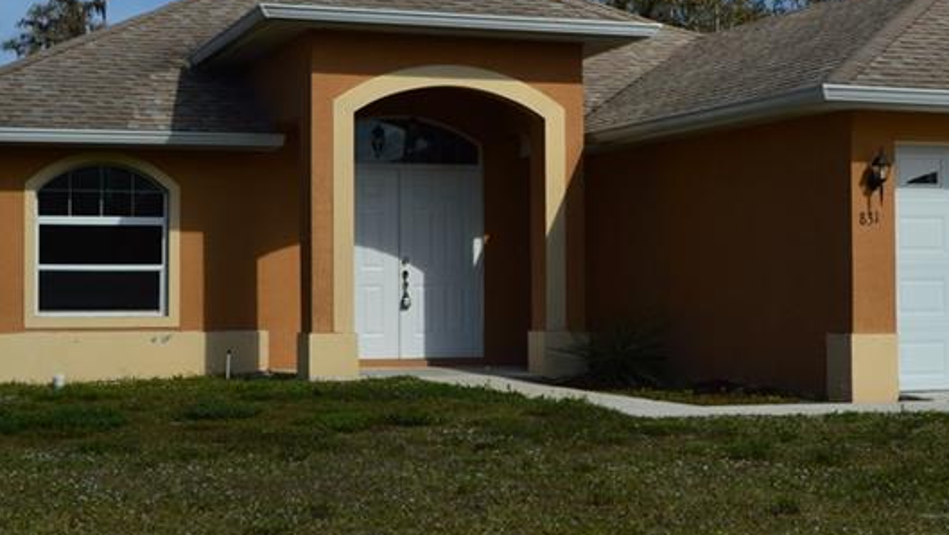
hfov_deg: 26.8
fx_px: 1989
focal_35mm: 79
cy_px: 210
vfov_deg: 15.3
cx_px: 570
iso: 125
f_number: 11
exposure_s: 1/500
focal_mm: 26
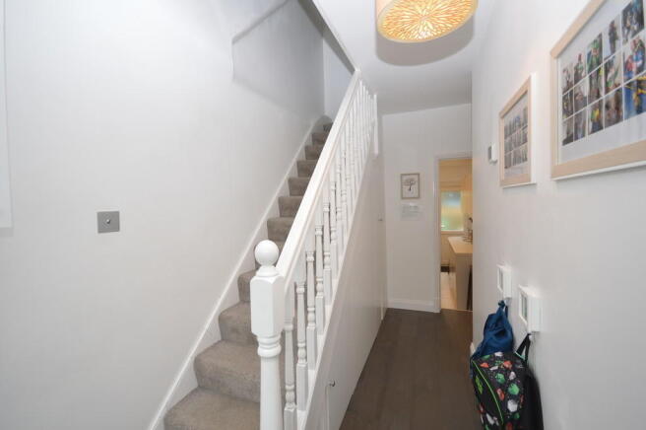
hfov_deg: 100.4
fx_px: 269
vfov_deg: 77.2
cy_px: 215
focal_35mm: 15
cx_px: 323
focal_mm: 10
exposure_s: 1/60
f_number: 4
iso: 450
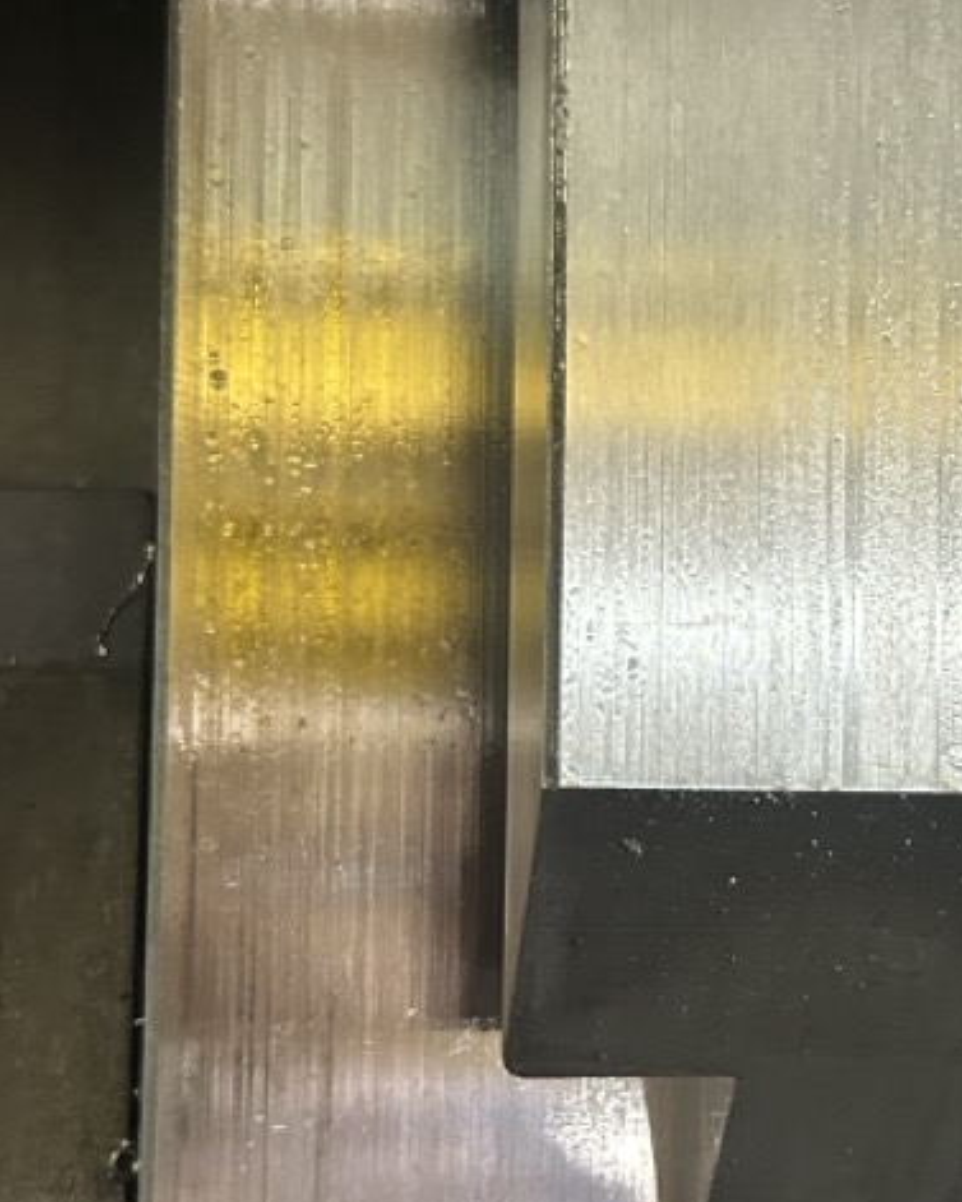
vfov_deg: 27.4
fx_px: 2455
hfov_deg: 21.9
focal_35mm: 69
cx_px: 771
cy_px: 730
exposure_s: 1/60
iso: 400
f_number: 1.5
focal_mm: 5.7
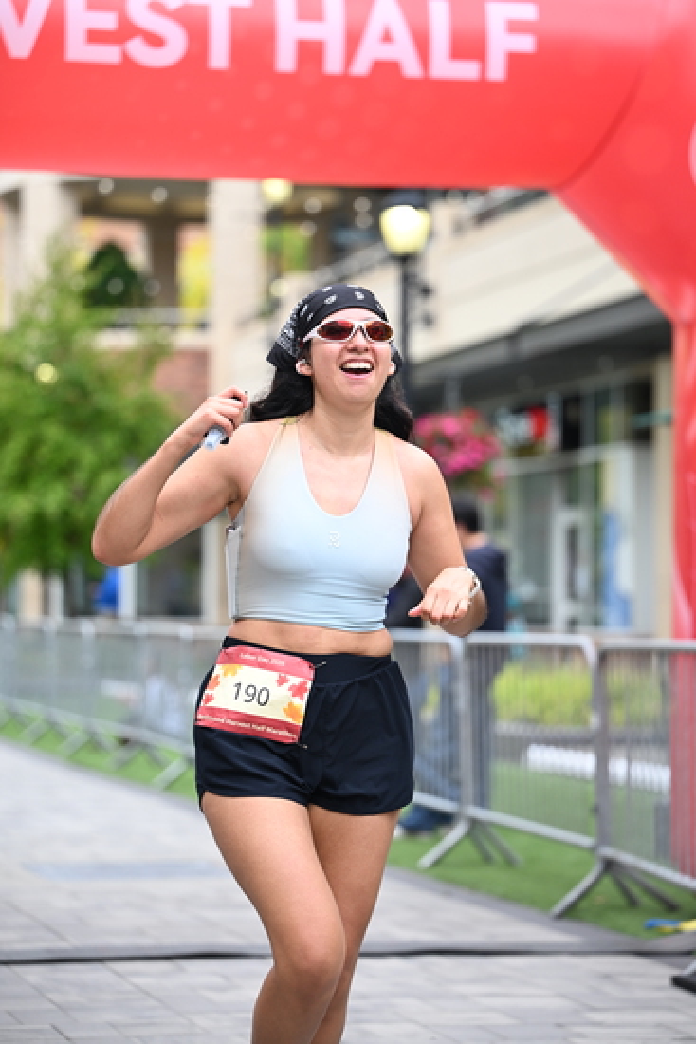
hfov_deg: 13.6
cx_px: 348
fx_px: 2927
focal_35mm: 101
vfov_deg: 20.2
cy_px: 522
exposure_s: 1/1600
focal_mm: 101
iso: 640
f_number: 2.8
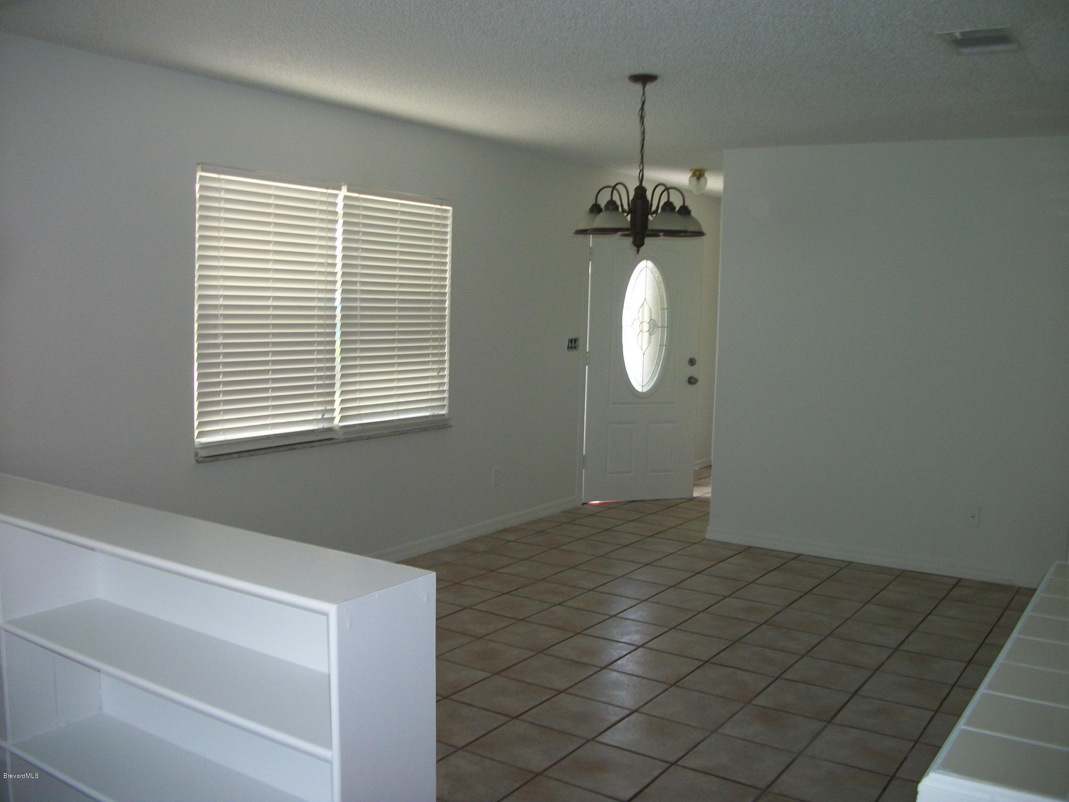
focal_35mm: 32
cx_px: 534
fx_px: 988
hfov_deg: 56.8
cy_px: 401
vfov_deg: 44.2
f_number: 2.9
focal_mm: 5.7
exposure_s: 1/60
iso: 80
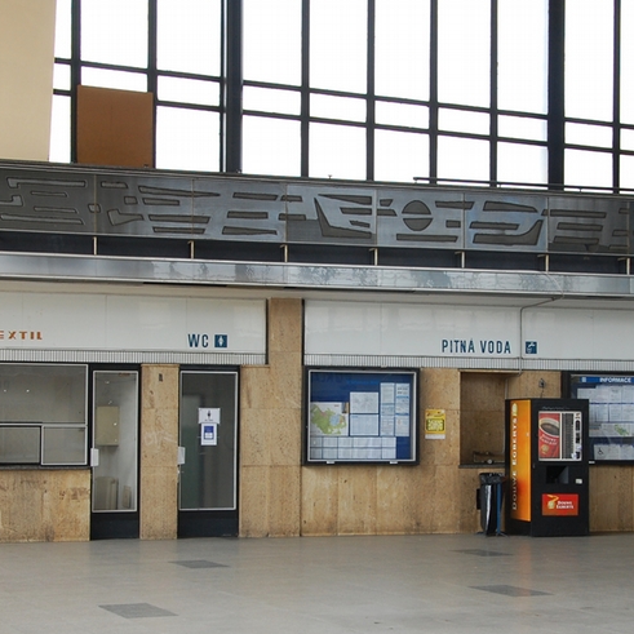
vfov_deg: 24.6
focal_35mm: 70
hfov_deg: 24.6
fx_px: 1450
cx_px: 353
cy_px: 368
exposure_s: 1/60
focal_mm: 30
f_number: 8
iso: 400
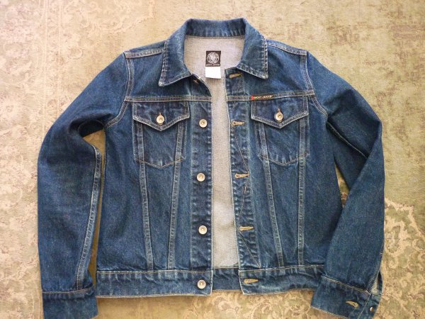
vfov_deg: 42.9
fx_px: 405
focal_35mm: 33
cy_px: 160
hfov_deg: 55.4
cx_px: 212
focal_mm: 5.5
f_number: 2.8
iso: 400
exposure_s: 1/10
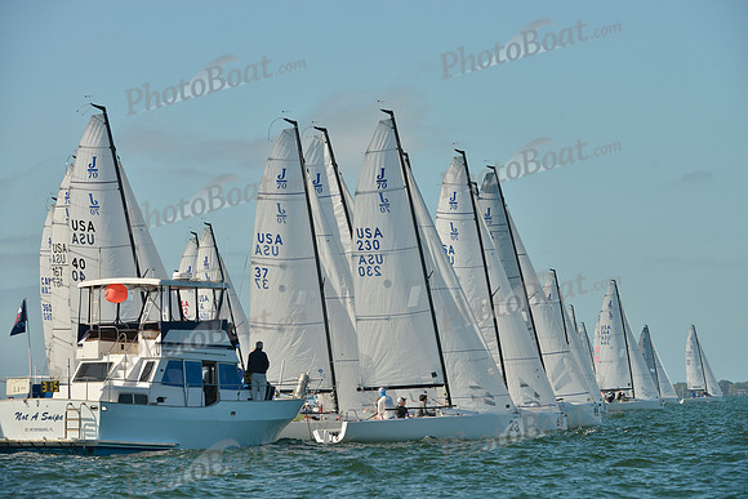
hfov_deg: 9.8
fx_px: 4364
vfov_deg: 6.5
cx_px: 374
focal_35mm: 210
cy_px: 250
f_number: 9
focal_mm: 210
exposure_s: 1/800
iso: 280
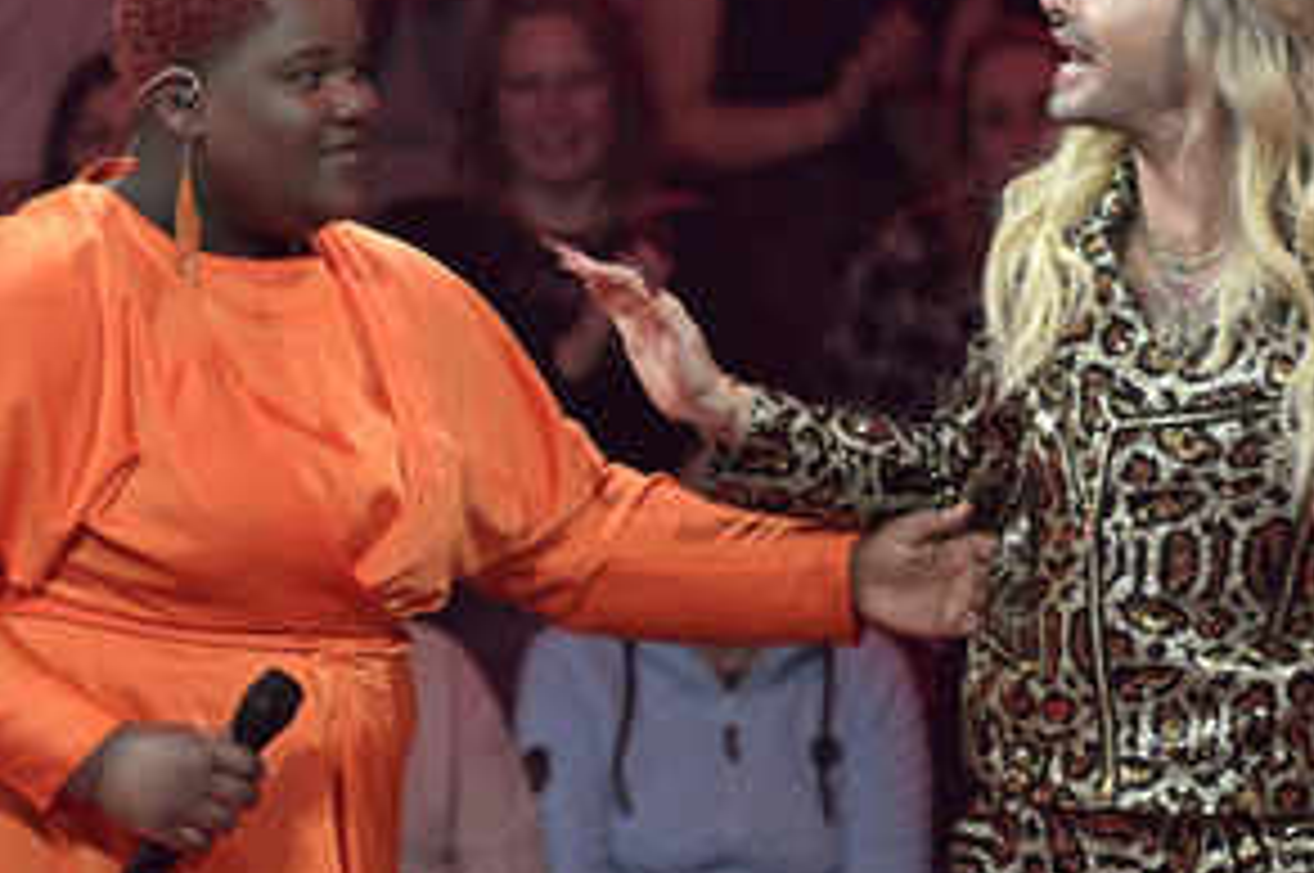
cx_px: 614
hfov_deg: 4.1
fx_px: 18557
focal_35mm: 509
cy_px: 459
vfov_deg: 2.7
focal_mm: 330
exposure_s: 1/400
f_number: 5.6
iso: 12800
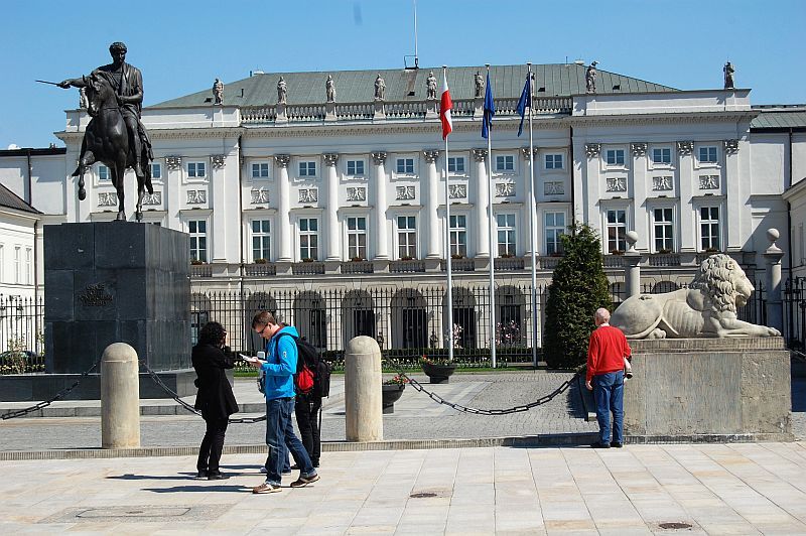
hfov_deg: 27.0
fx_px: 1678
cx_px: 403
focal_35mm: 75
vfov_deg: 18.2
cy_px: 268
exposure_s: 1/320
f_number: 10
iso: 200
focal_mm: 50
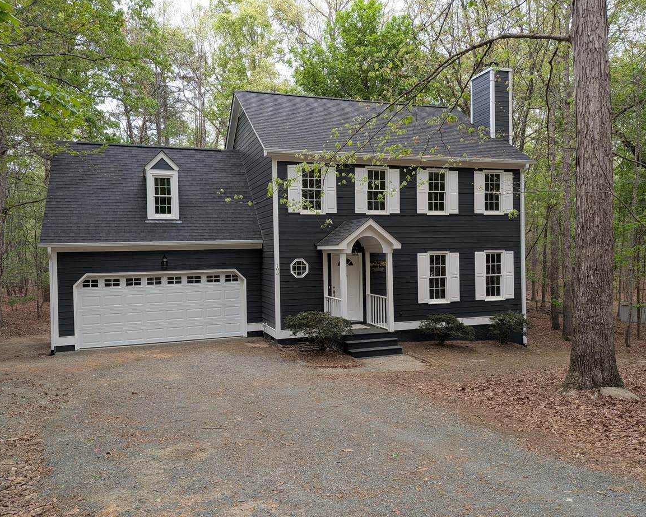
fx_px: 497
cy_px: 249
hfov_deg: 66.0
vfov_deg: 54.9
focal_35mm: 26
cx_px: 316
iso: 37
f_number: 1.7
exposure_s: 1/87.8
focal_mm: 4.53
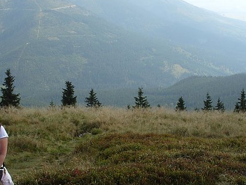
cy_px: 88
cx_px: 121
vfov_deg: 20.2
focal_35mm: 73
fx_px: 519
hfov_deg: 26.7
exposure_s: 1/350
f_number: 5.7
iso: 80
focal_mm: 7.8
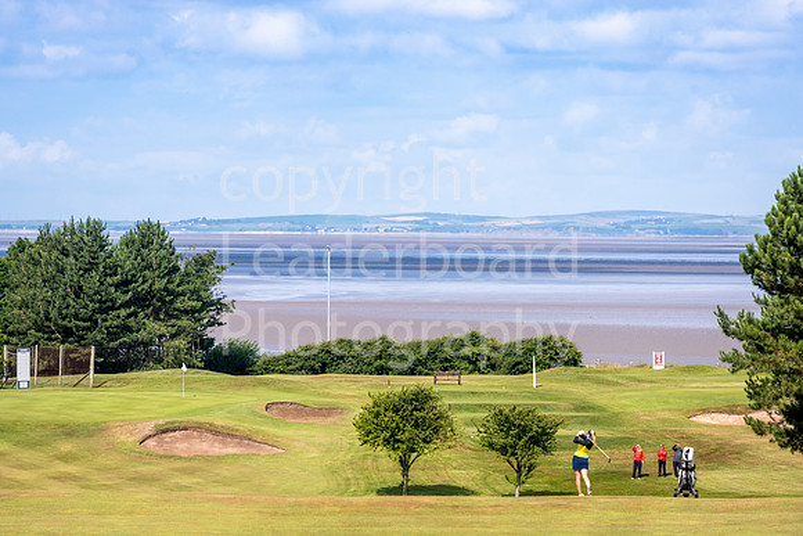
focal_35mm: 300
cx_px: 402
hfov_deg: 6.9
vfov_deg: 4.6
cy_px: 268
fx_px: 6693
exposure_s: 1/1600
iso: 250
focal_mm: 300
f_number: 6.3
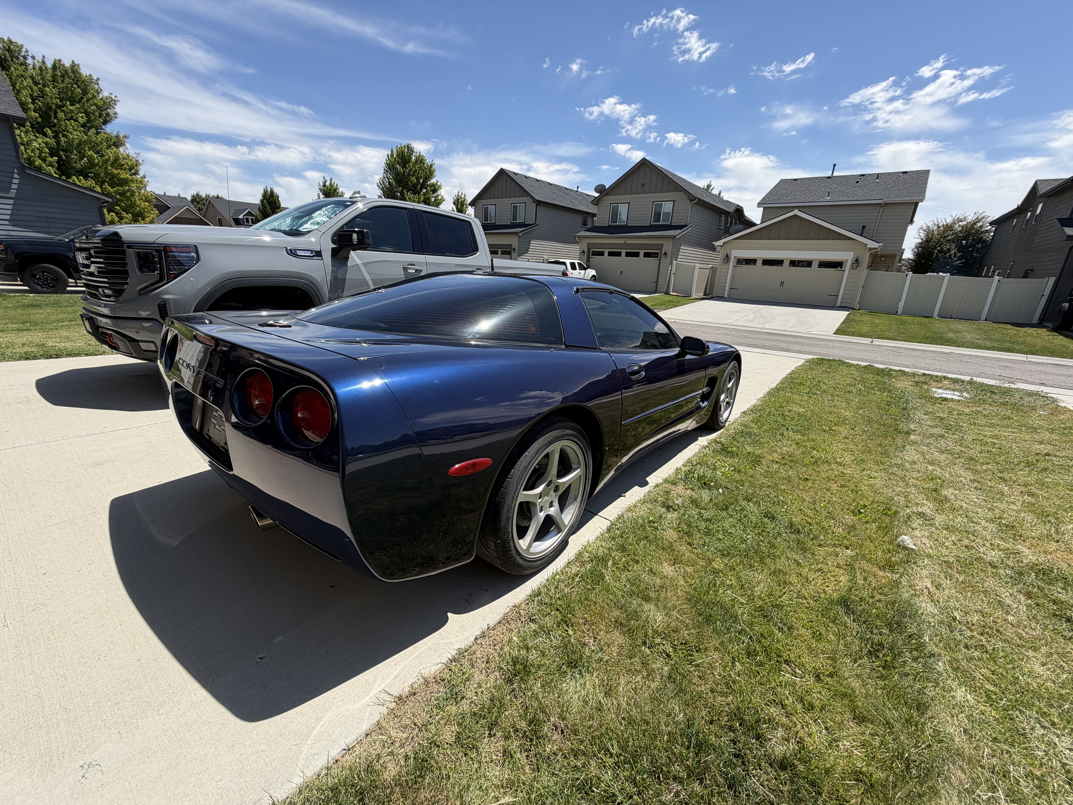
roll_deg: -2.6
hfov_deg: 102.1
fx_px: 434
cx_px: 536
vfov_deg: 85.7
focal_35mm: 14
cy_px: 402
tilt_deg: -17.4
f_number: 2.2
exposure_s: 1/779
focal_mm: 2.22
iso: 20
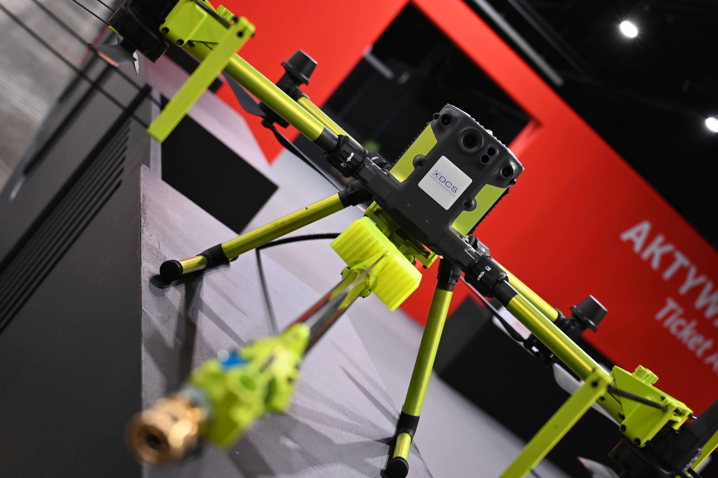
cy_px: 239
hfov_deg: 46.4
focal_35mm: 42
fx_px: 837
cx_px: 359
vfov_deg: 31.9
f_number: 4
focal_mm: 42
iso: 1250
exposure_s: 1/125
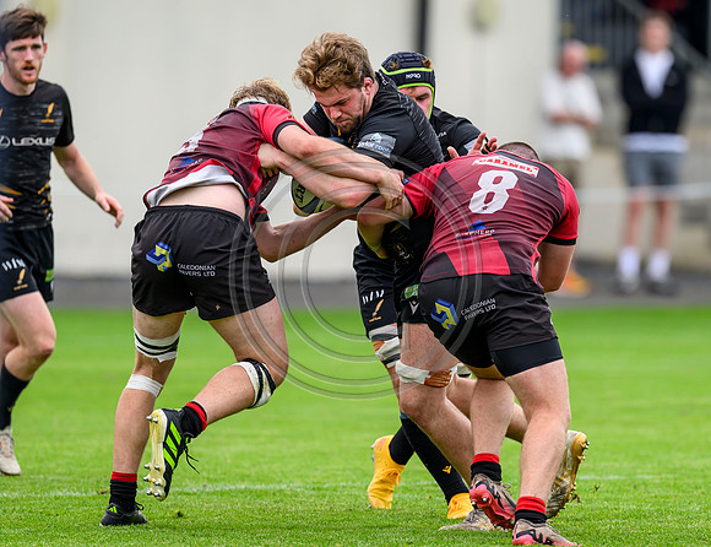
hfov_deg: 3.5
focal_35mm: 553
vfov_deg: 2.7
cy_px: 203
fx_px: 11472
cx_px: 471
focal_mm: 400
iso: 500
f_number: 3.5
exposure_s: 1/2000
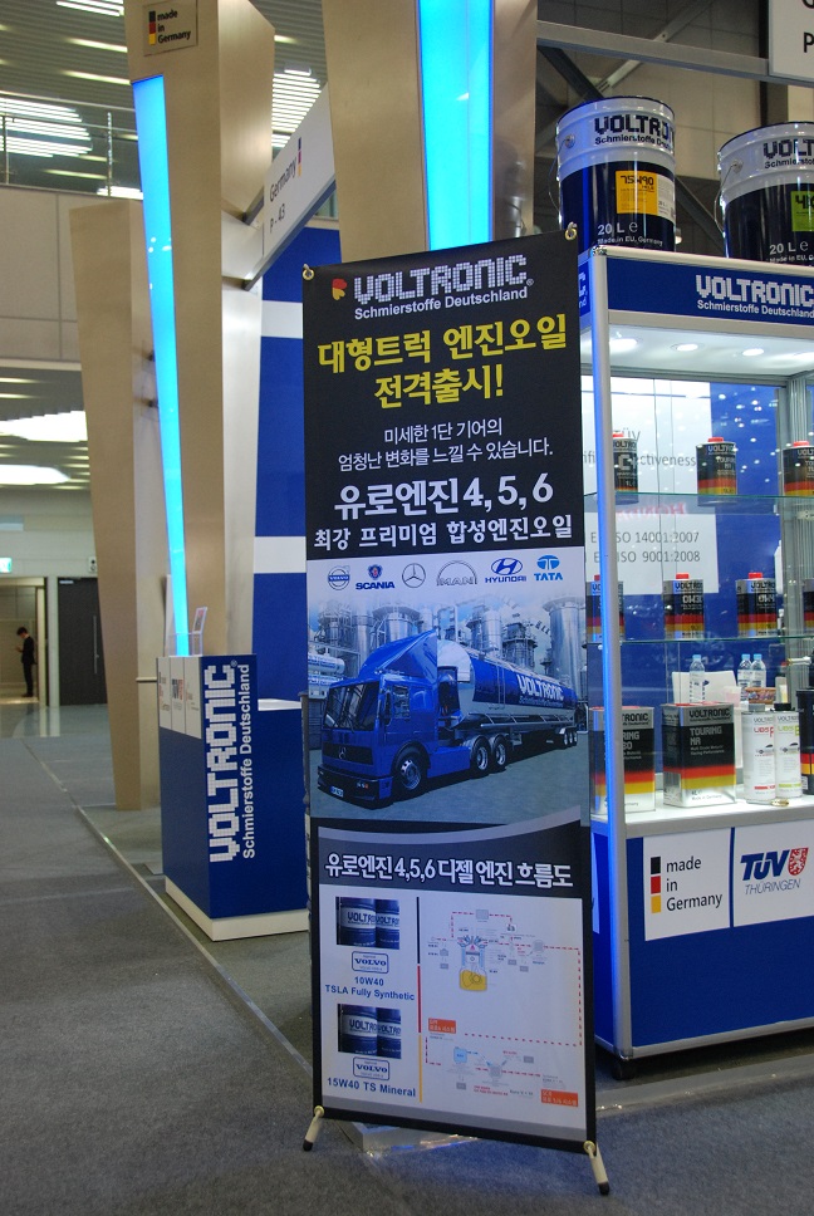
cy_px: 608
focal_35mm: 36
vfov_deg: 53.1
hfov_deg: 37.0
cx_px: 407
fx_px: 1217
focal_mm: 24
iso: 640
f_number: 3.8
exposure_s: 1/60
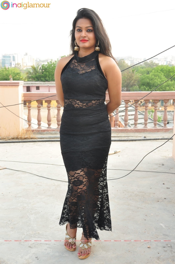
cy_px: 132
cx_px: 88
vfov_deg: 41.2
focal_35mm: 48
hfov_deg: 28.0
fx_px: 351
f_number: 7.1
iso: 400
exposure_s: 1/125
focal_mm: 32
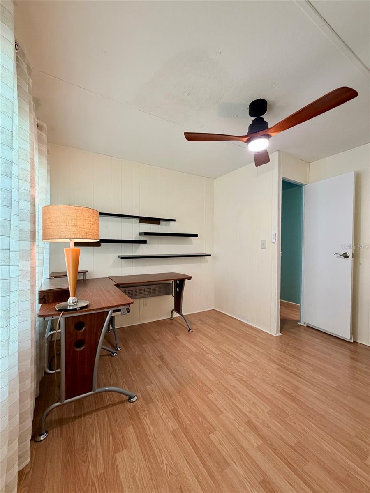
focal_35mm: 14
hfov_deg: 85.7
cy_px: 246
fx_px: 200
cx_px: 185
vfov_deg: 102.1
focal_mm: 2.22
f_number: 2.2
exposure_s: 1/60
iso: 160
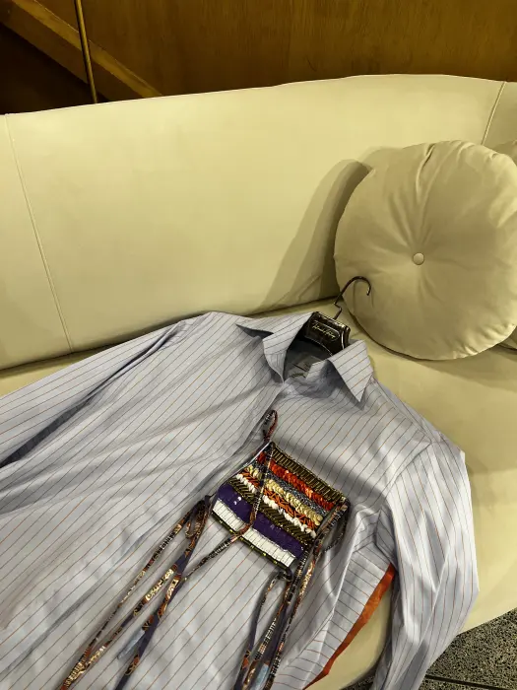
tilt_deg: -47.1
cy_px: 345
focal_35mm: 26
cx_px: 258
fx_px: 518
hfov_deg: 53.1
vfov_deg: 67.3
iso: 100
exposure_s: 1/100
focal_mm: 5.7
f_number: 1.5
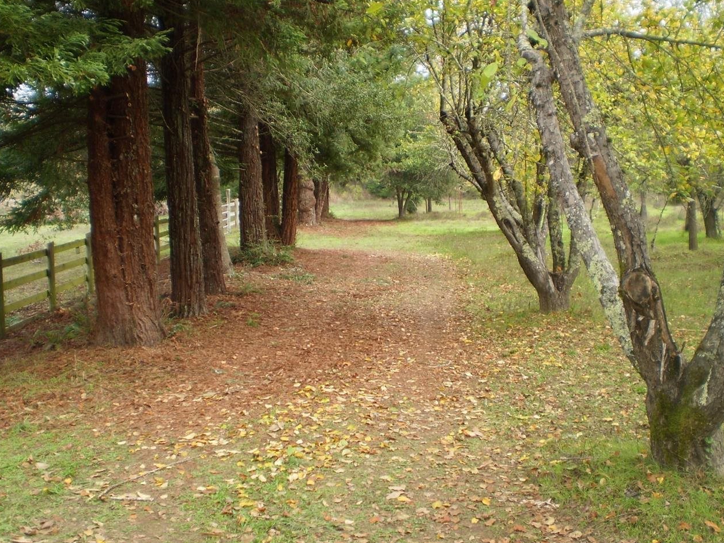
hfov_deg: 43.9
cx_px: 381
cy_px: 229
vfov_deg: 33.5
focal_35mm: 43
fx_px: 899
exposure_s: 1/100
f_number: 3.1
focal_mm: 6.3
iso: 64
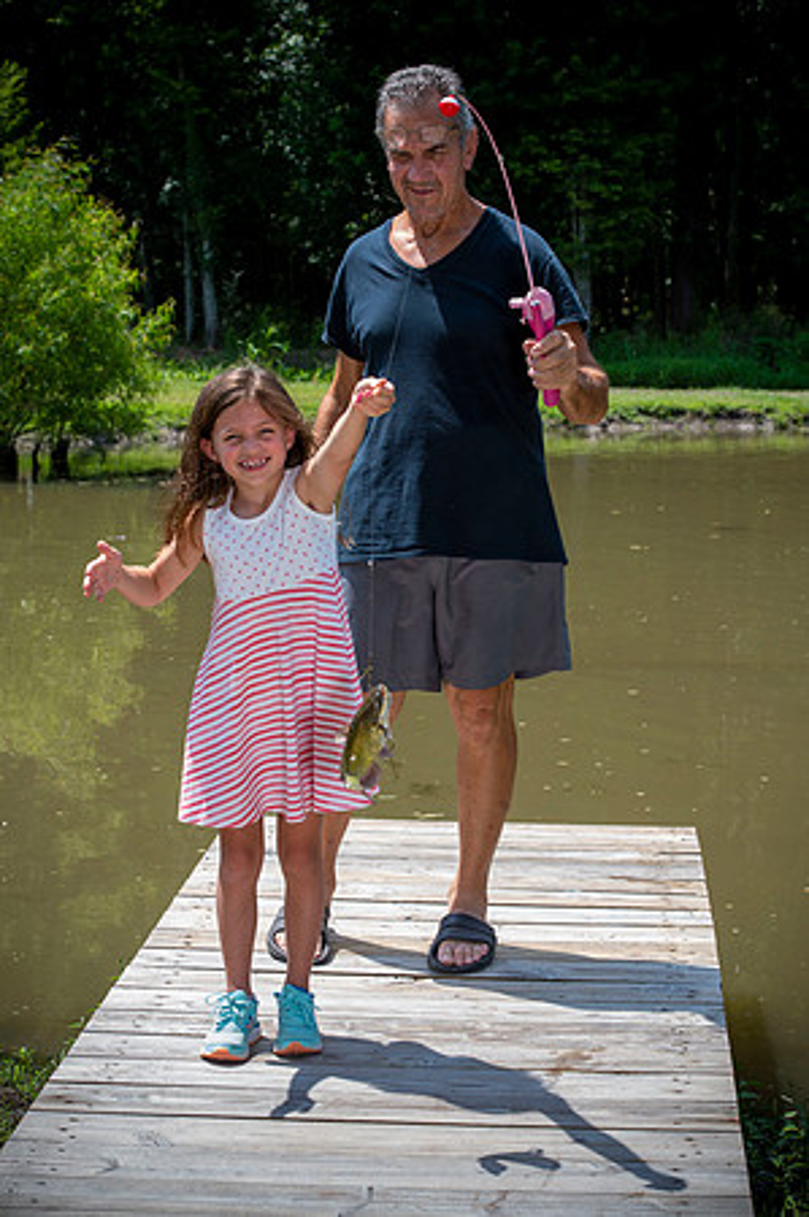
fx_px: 2534
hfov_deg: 18.1
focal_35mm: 75
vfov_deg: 27.0
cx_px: 404
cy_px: 608
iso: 400
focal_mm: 75
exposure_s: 1/250
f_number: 10
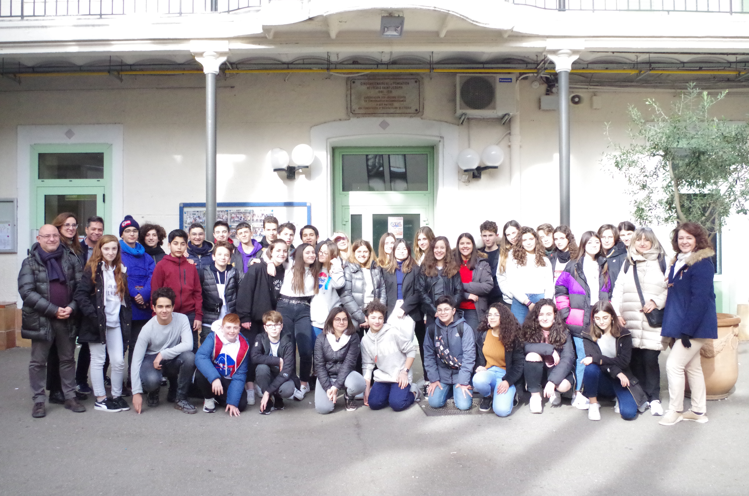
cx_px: 374
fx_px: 706
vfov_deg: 38.7
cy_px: 248
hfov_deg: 55.9
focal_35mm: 34
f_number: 5
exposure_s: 1/4000
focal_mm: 23.13
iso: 6400
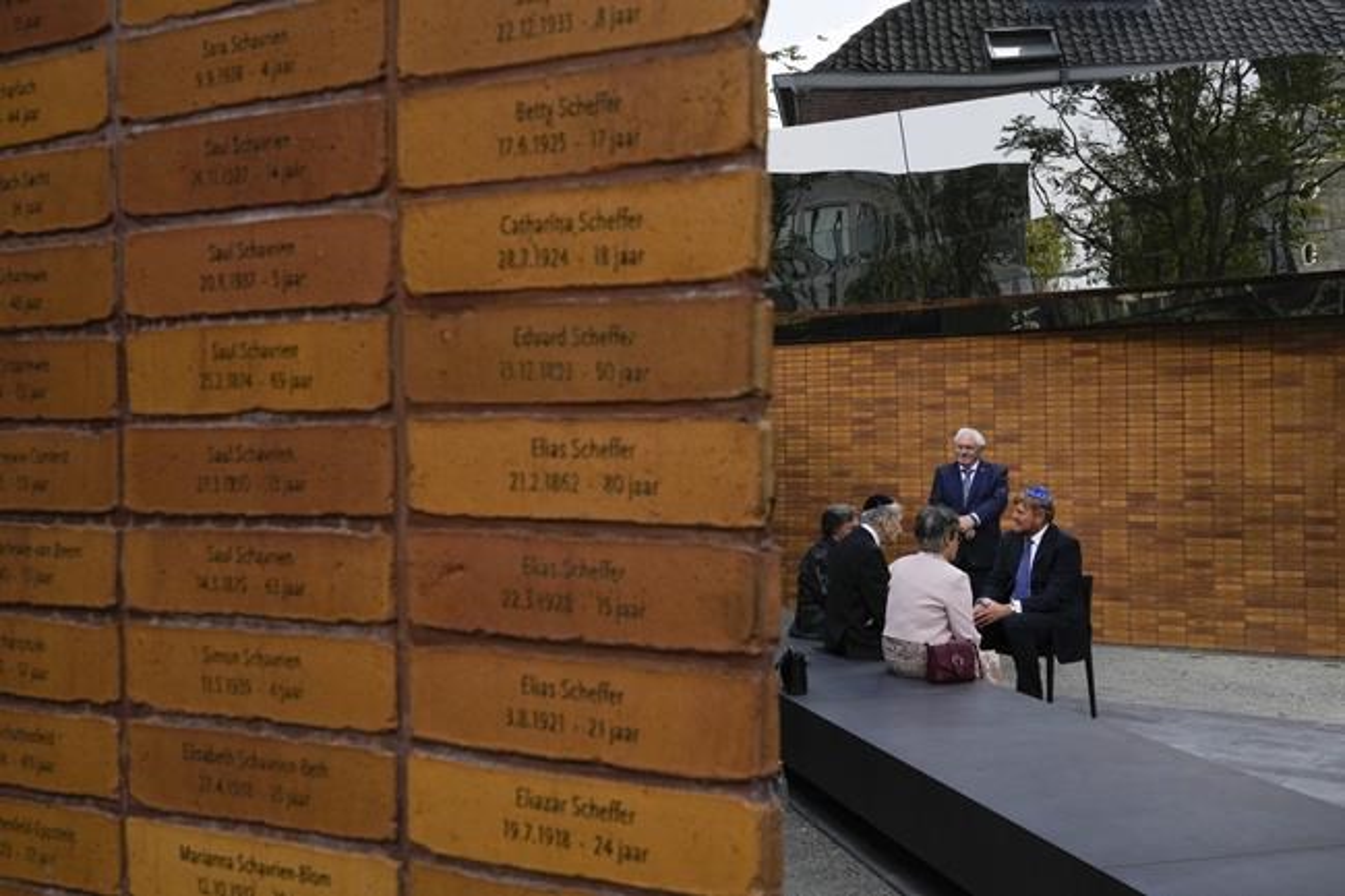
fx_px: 1382
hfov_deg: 51.9
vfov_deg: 35.9
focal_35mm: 37
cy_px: 448
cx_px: 672
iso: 1250
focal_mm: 37
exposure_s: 1/640
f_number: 16
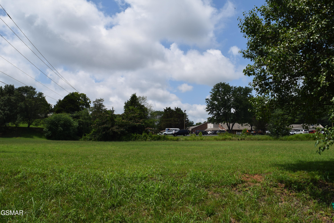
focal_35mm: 27
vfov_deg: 47.9
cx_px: 167
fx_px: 250
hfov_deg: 67.4
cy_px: 112
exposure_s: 1/200
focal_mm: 18
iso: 100
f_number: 13
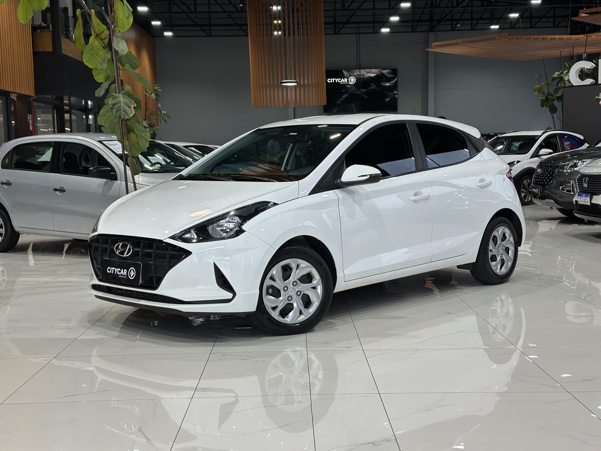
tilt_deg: -5.2
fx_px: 833
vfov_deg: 30.3
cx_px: 300
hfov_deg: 39.7
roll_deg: +0.9
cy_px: 226
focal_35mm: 48
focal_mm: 6.86
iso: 125
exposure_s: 1/170
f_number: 1.78
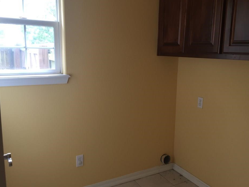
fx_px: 230
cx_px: 134
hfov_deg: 56.7
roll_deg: -1.3
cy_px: 92
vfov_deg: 44.2
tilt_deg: -9.9
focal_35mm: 32
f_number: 2.2
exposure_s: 1/40
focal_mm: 4.15
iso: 32
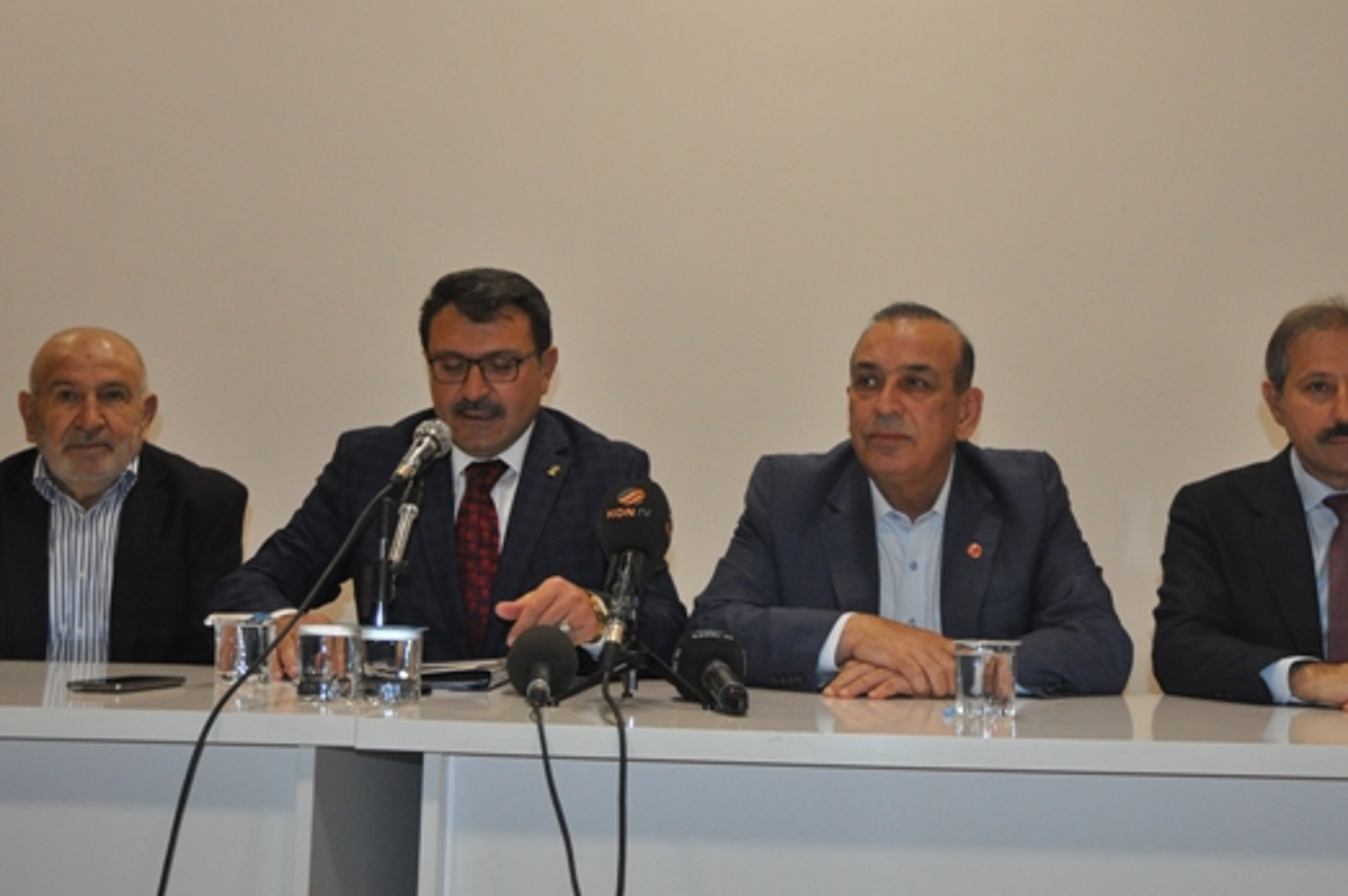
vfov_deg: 27.1
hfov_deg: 39.8
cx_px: 785
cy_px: 360
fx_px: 1856
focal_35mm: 50
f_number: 3.8
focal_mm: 27
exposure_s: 1/60
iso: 800
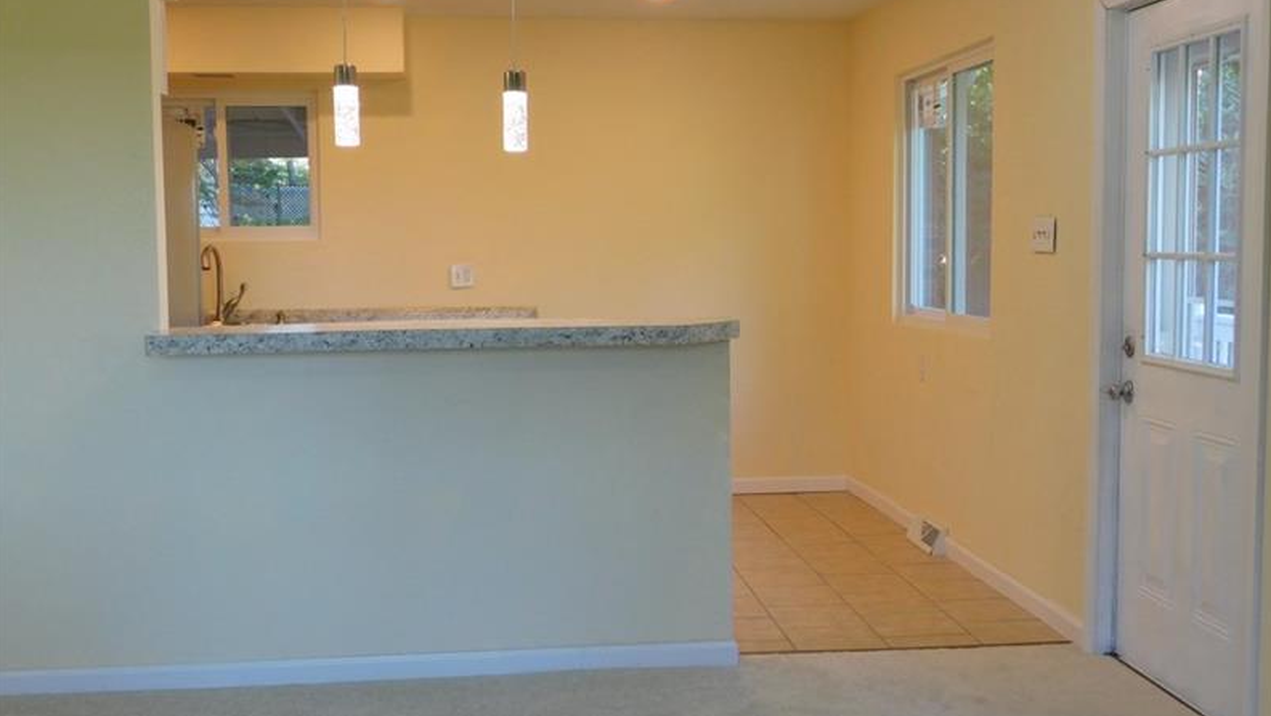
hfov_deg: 46.4
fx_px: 1483
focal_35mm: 44
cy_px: 361
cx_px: 637
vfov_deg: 27.1
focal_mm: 7.1
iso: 160
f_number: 3.6
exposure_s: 1/30
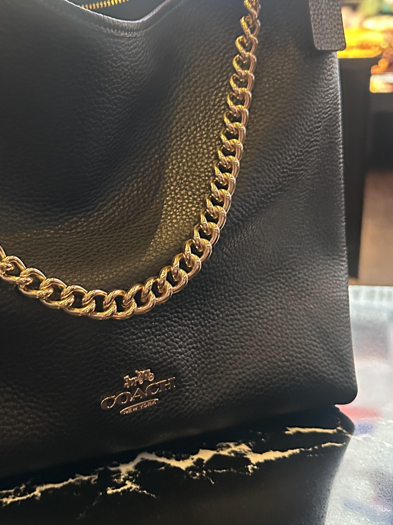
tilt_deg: -11.5
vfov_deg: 40.4
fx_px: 712
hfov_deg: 30.3
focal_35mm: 47
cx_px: 91
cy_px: 246
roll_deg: +0.0
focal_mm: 6.86
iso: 1000
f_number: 1.78
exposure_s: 1/42
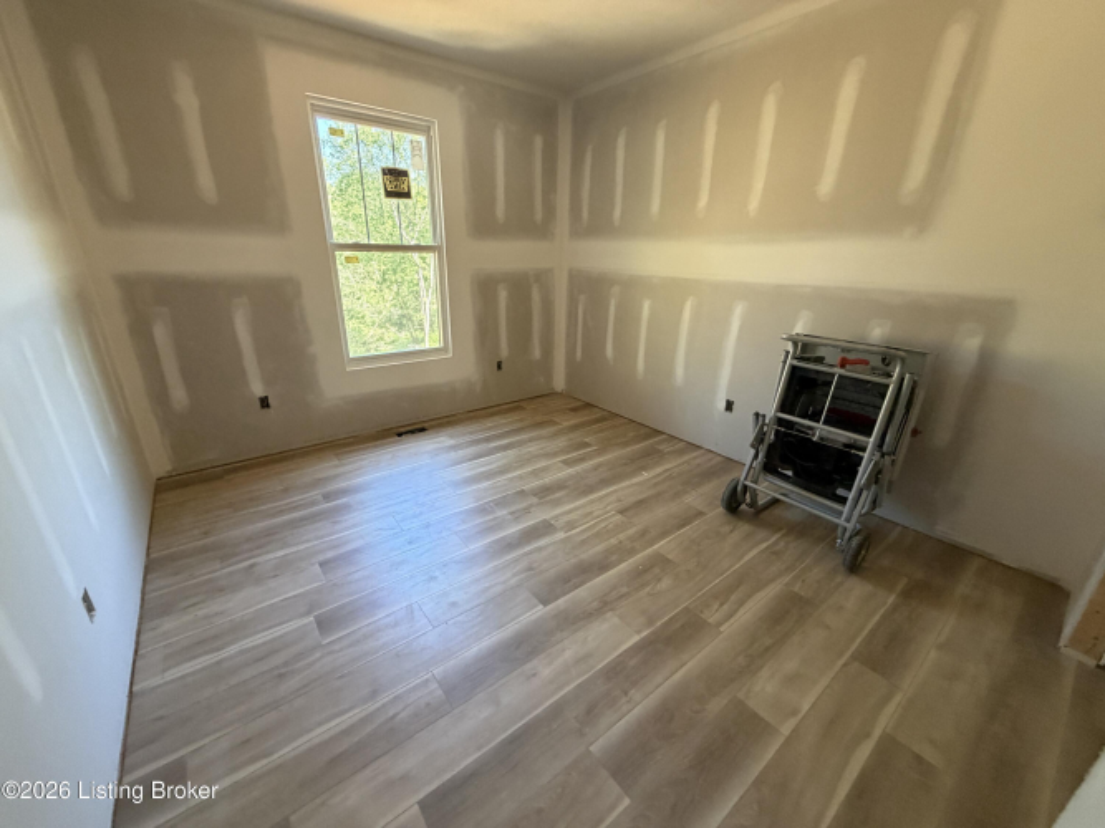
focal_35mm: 14
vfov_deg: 85.7
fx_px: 447
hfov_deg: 102.1
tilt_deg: -20.6
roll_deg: -1.4
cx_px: 552
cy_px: 414
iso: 400
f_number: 2.2
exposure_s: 1/60
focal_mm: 2.22
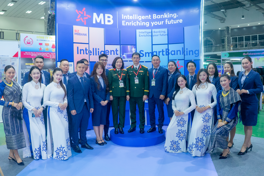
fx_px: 220
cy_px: 88
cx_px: 132
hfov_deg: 61.9
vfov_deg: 43.6
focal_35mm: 30
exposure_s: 1/125
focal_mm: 20
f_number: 3.2
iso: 1600
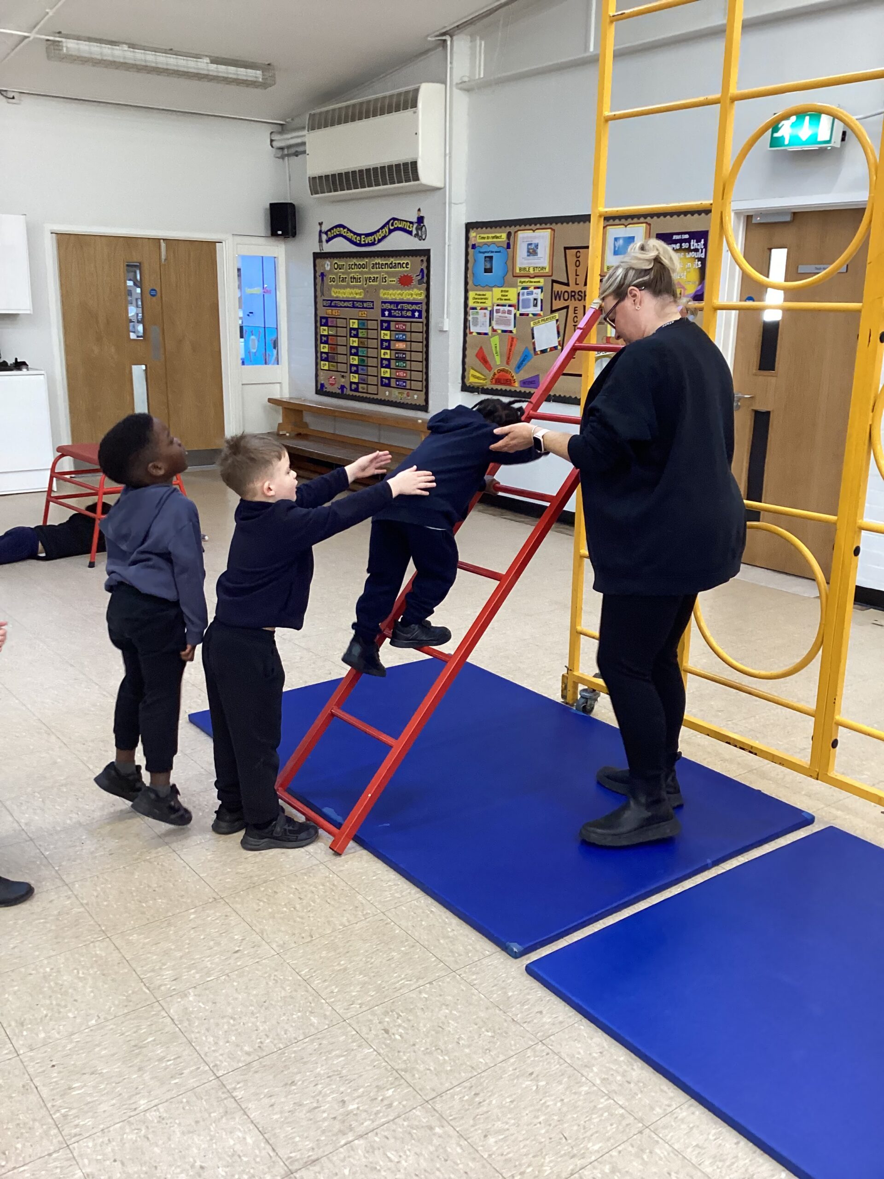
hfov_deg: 45.4
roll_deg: -1.9
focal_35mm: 31
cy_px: 590
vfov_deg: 58.4
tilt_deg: -16.1
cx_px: 442
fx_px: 1056
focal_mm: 3.3
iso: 160
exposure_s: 1/50
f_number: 2.4
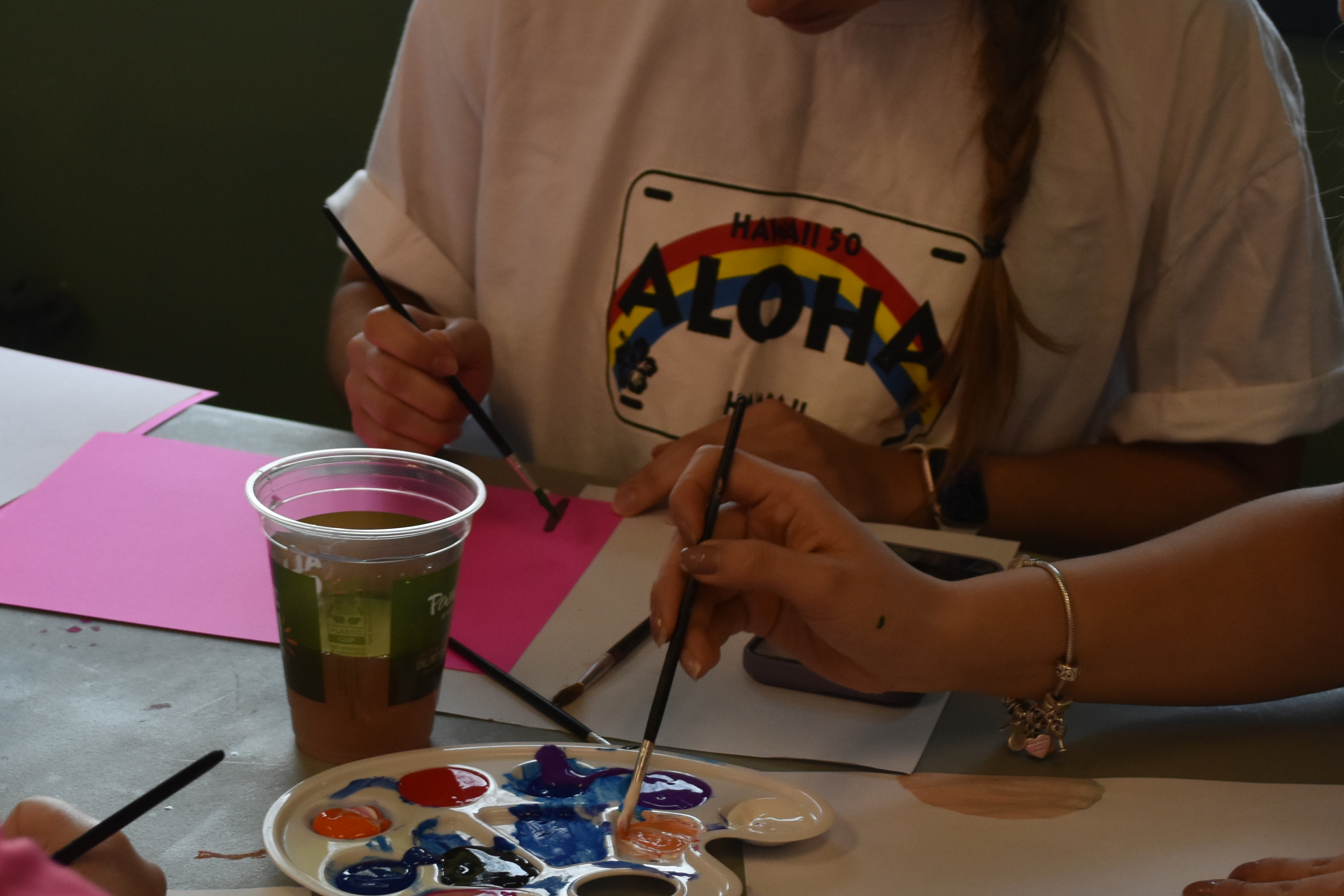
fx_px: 3659
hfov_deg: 20.8
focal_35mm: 98
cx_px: 573
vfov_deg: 14.0
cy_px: 535
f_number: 5.3
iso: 800
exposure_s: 1/160
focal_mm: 40
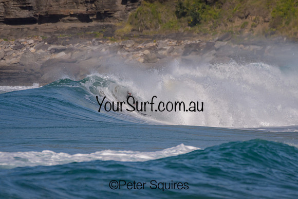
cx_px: 146
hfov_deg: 1.8
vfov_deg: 1.2
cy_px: 86
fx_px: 9511
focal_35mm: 1149
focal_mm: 1000
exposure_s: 1/2000
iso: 560
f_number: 11
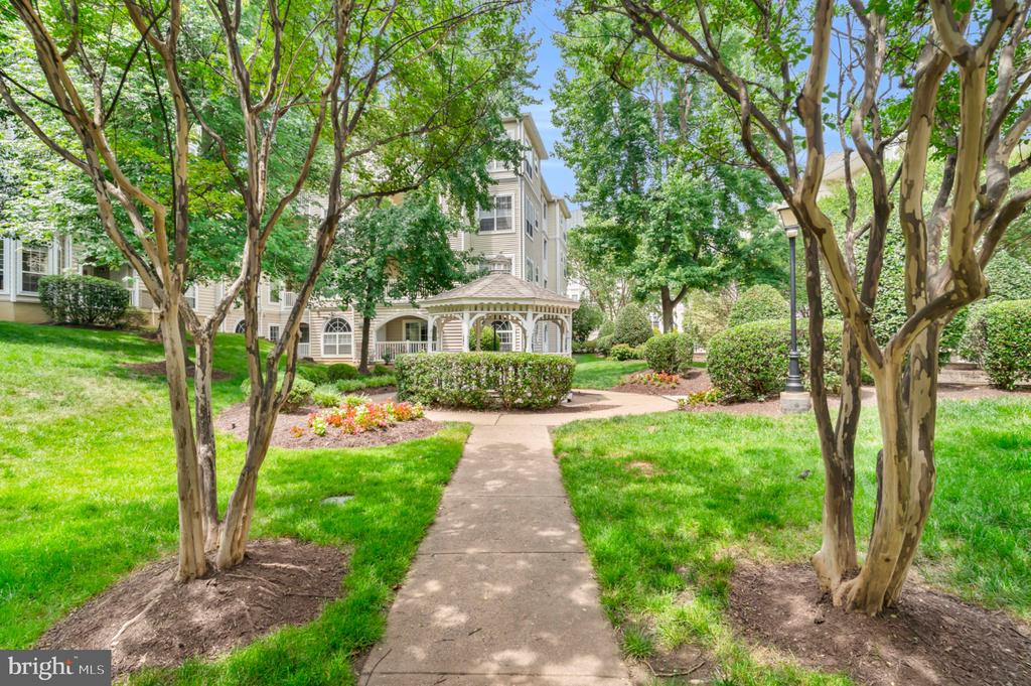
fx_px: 486
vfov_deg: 70.3
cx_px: 516
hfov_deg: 93.3
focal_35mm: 17
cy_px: 343
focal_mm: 17
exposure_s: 1/100
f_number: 8
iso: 400
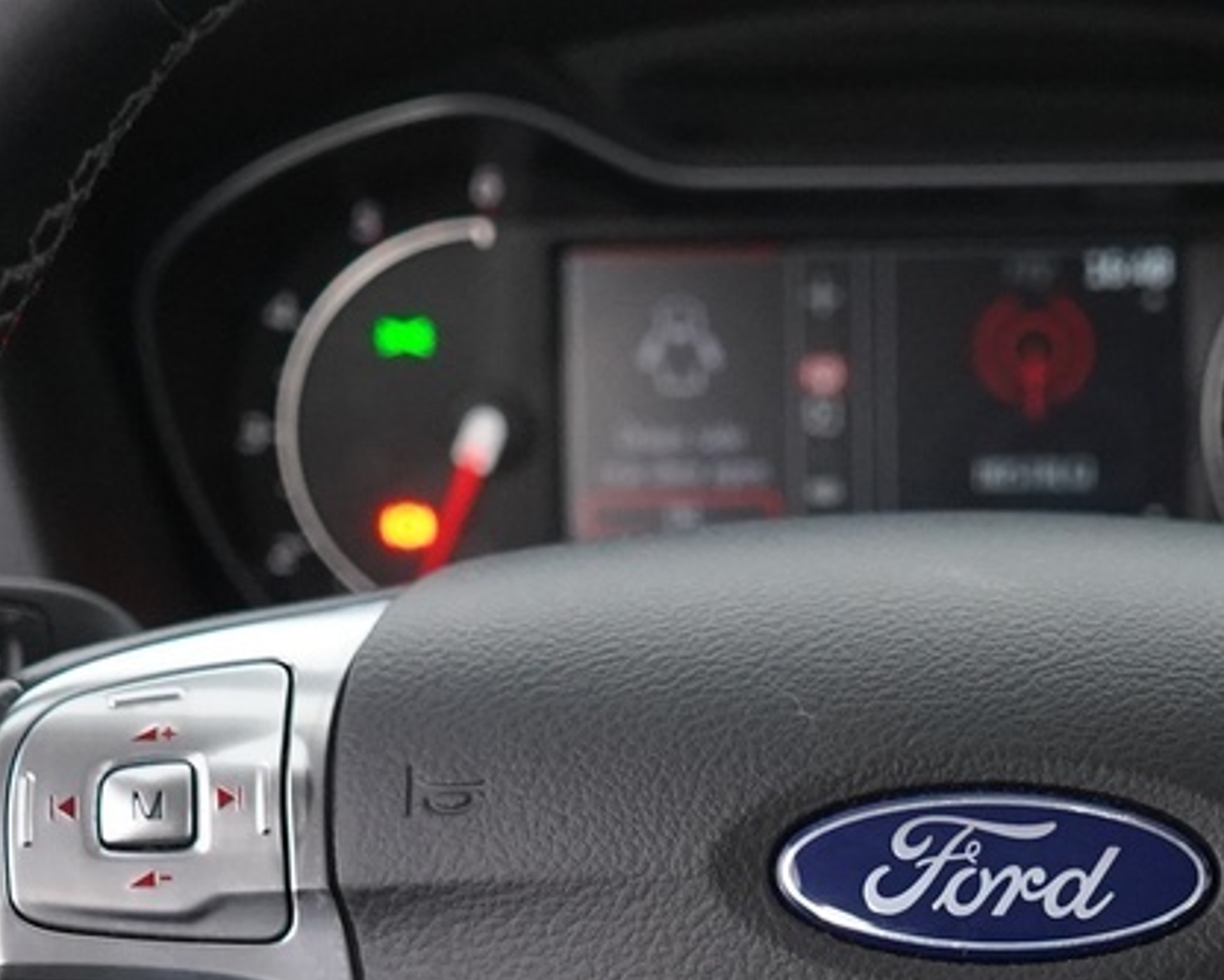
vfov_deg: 14.4
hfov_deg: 18.0
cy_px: 898
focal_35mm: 106
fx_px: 3841
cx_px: 909
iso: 4000
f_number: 3.5
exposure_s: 1/40
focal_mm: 29
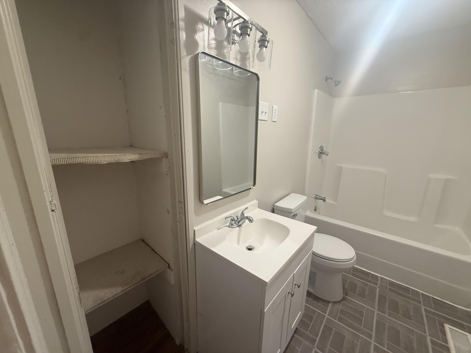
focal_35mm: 14
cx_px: 236
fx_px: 190
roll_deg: -0.5
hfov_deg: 102.1
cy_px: 176
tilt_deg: -13.0
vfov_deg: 85.7
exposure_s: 1/60
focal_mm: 2.22
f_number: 2.2
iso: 250
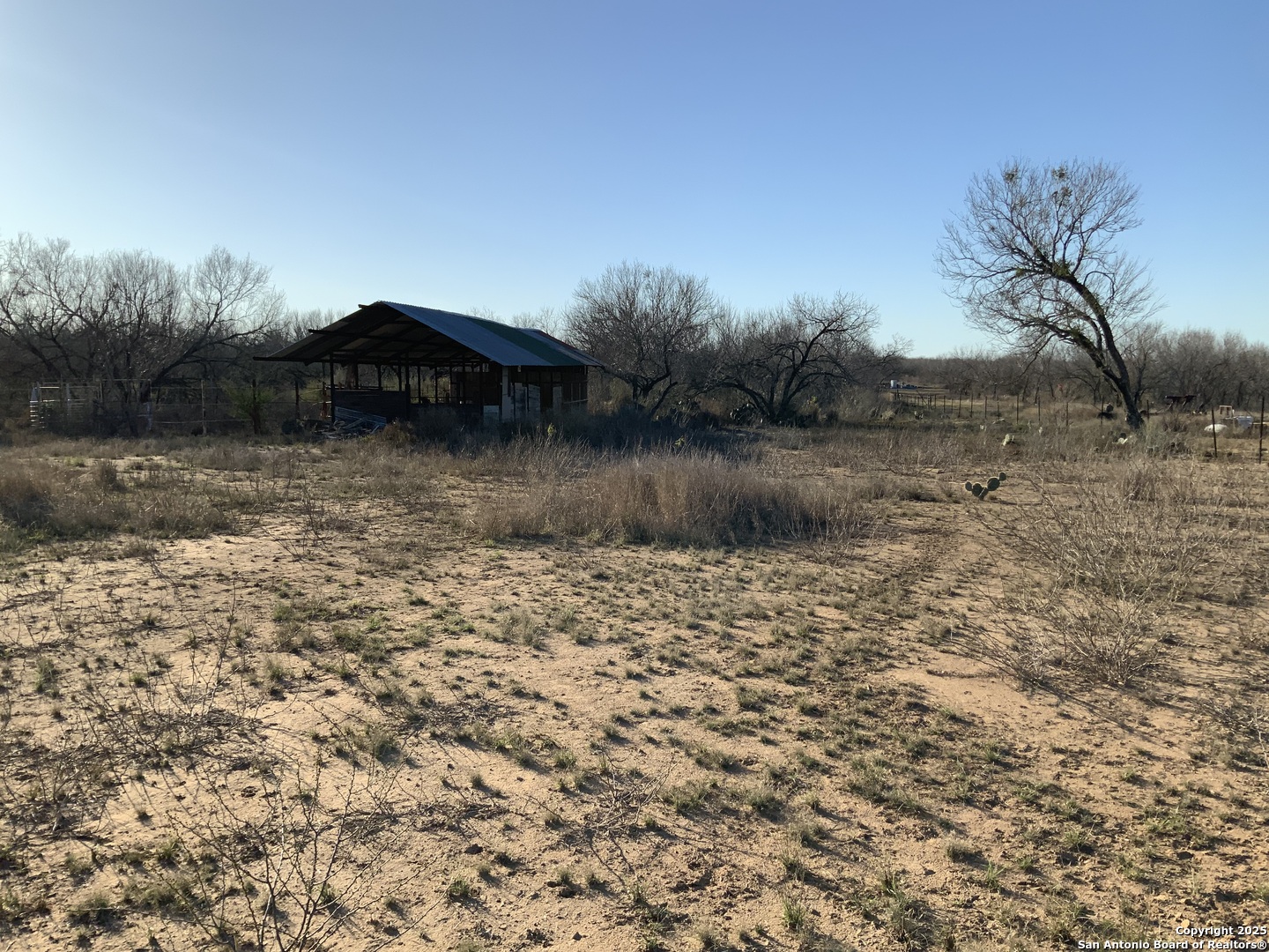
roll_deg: +2.0
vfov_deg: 48.2
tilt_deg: -4.2
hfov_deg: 61.7
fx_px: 1063
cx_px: 634
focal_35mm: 29
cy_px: 476
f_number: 1.8
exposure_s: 1/1984
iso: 16
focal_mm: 3
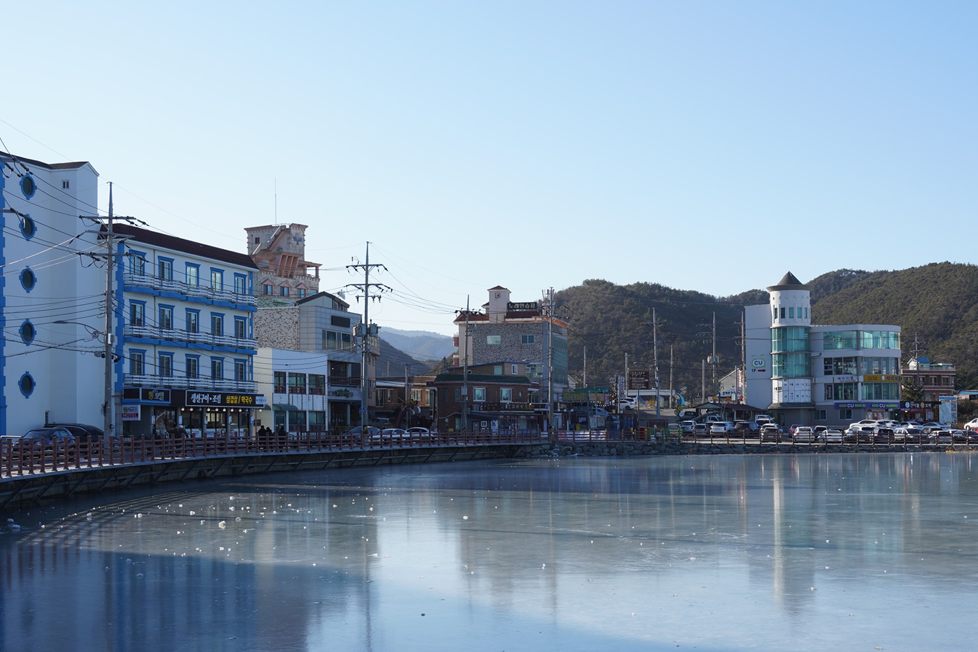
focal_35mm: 49
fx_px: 1331
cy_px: 379
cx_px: 517
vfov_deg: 27.5
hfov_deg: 40.3
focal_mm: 40
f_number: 11
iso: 100
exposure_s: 1/100
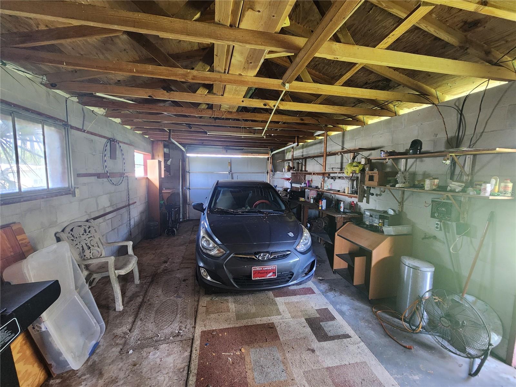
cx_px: 258
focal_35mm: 13
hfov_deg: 106.2
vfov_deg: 89.9
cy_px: 194
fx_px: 194
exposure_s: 1/30
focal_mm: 2.2
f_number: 2.2
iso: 500
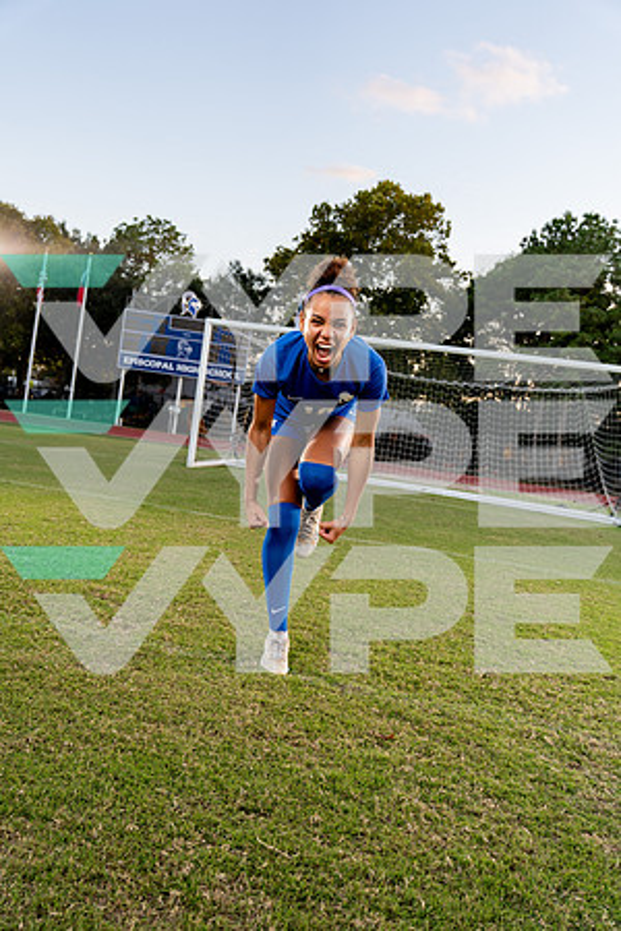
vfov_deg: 65.5
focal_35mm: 28
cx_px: 310
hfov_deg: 46.4
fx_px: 724
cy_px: 466
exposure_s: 1/250
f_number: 4
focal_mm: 28
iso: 800
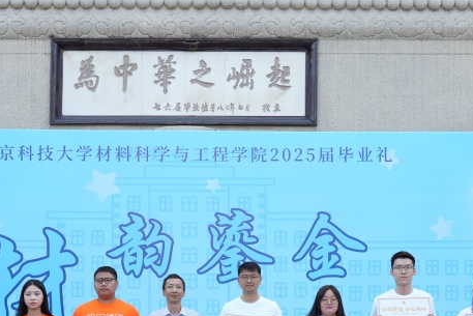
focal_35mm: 70
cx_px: 202
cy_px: 315
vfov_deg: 18.9
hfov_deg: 28.8
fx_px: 920
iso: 800
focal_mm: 32
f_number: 5
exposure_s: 1/640
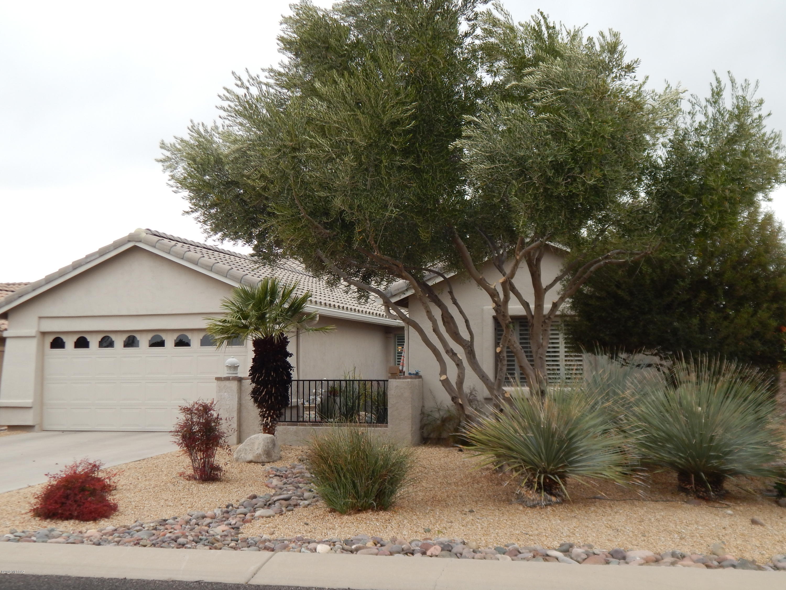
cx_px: 393
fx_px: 976
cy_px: 295
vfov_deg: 33.6
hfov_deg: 43.9
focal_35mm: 43
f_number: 3.6
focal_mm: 7.7
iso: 125
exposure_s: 1/250
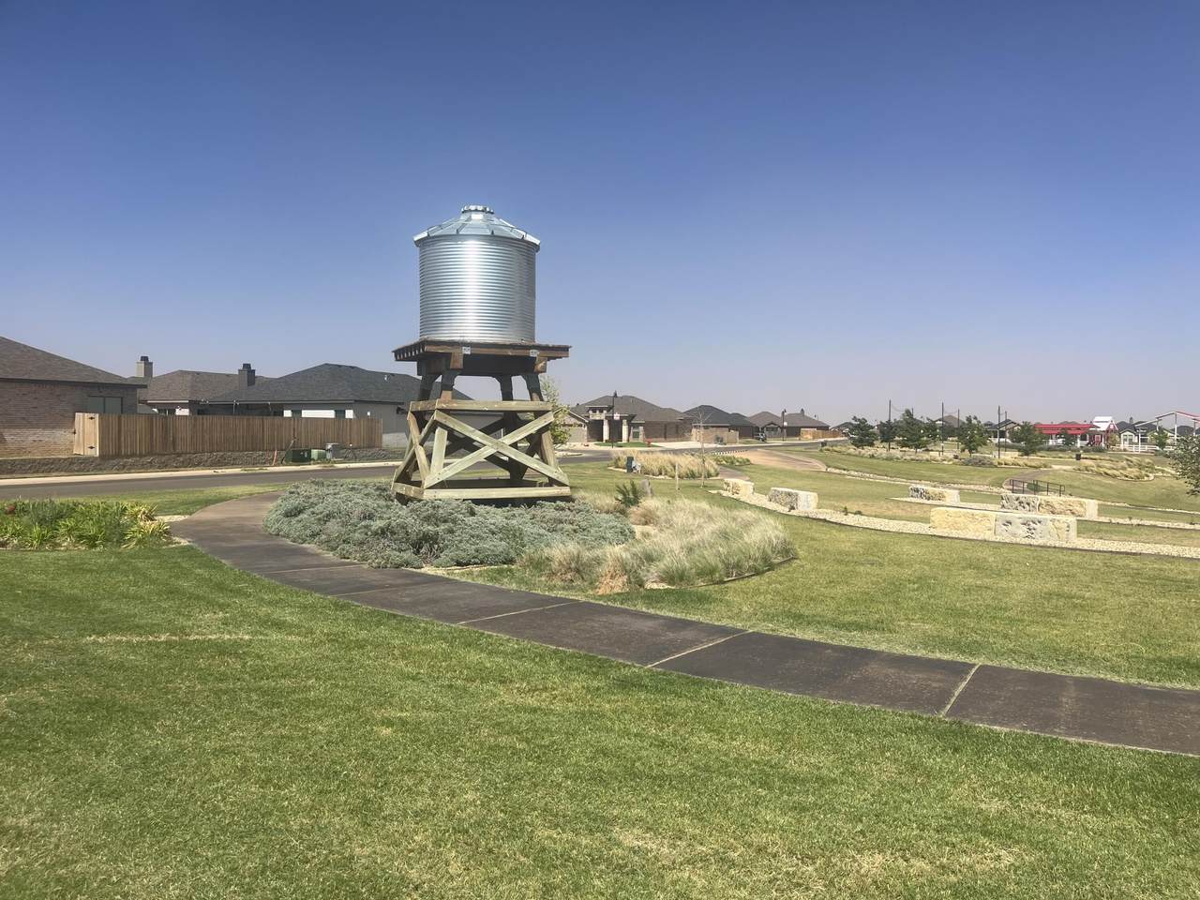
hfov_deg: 67.3
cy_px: 450
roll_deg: -0.2
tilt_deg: +1.4
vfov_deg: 53.1
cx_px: 600
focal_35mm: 26
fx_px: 901
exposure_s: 1/5848
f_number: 1.6
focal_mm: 5.1
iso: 50
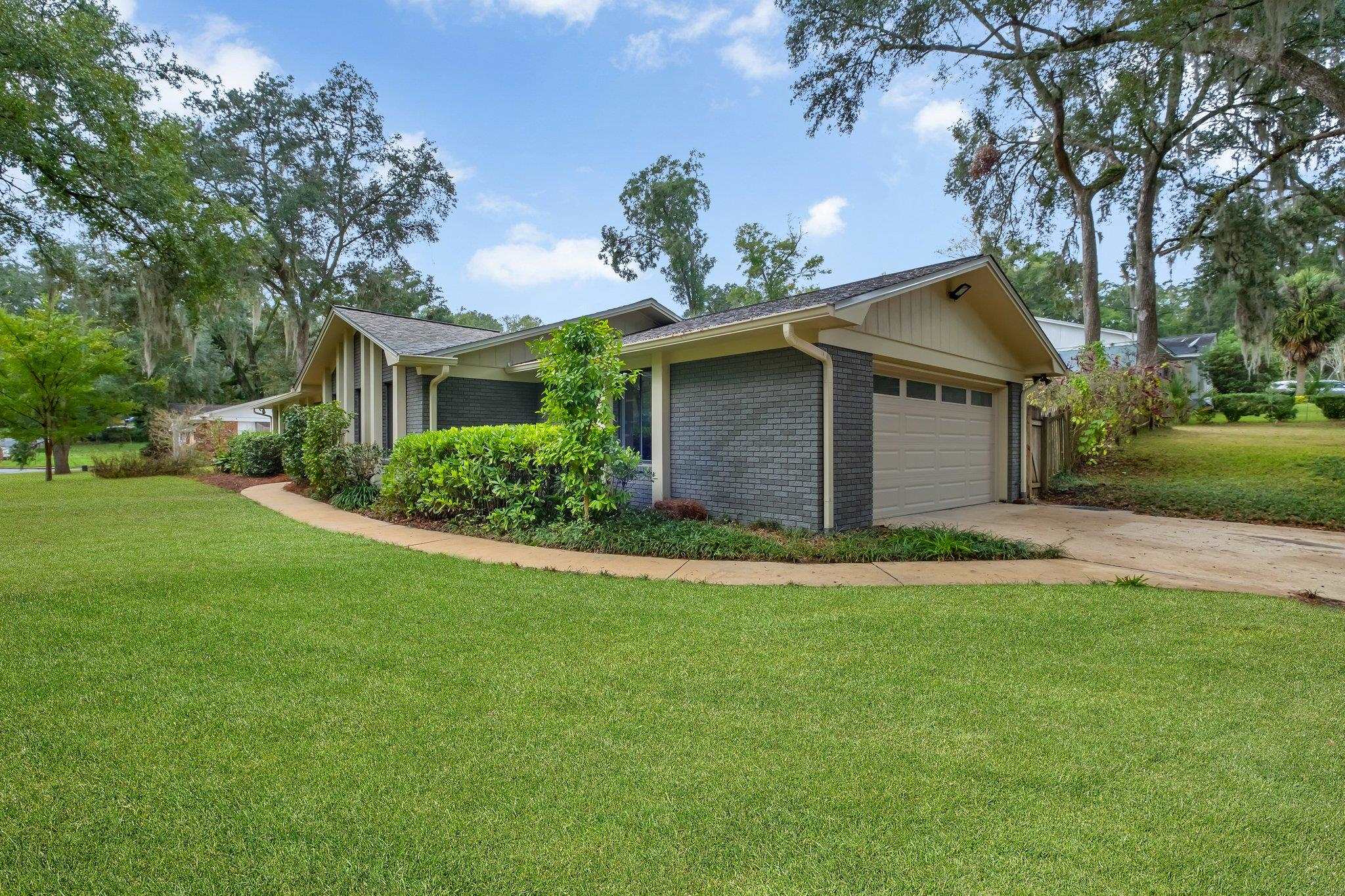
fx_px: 560
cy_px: 448
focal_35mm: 15
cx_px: 672
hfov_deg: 100.4
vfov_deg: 77.3
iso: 400
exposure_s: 1/280
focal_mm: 10
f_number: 8
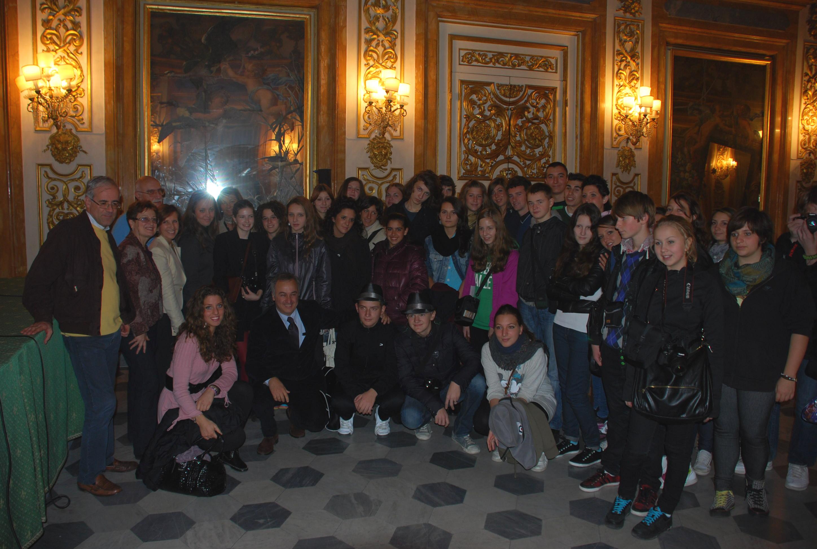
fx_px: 614
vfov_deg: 48.1
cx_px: 408
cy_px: 274
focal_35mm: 27
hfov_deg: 67.3
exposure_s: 1/60
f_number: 3.5
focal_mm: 18
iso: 200
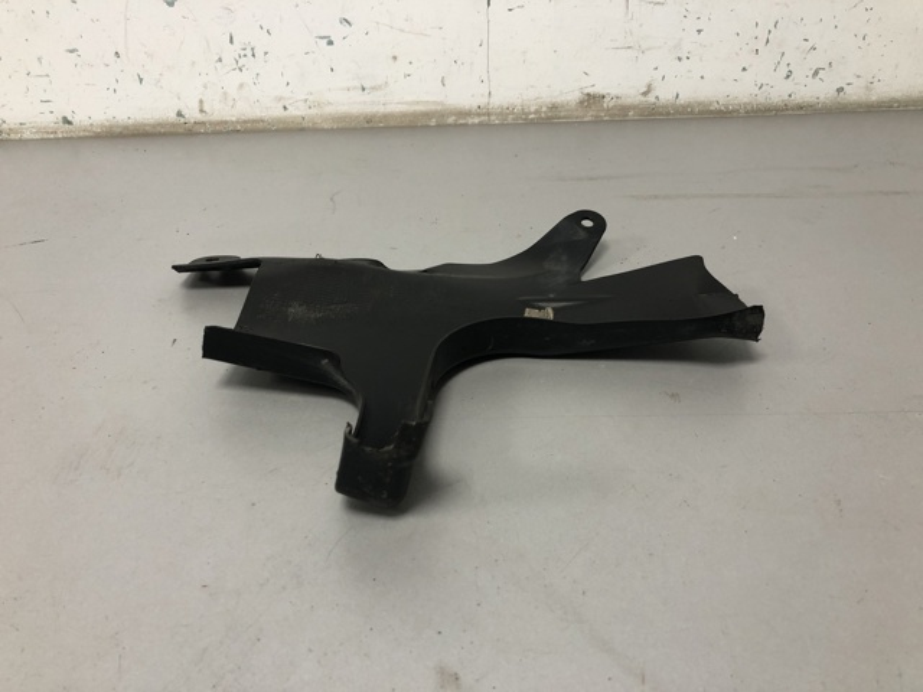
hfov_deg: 63.4
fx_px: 747
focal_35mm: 28
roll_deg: +3.8
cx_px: 462
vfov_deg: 49.7
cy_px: 346
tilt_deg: -31.1
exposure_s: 1/33
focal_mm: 4
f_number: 1.8
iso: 32
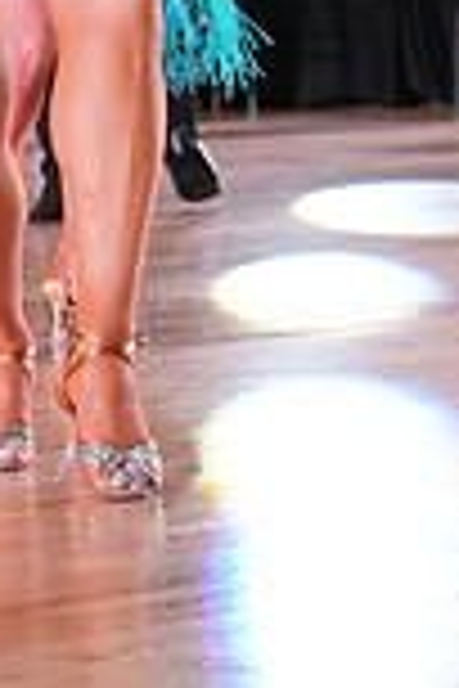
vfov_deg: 7.4
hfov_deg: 5.0
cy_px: -157
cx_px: 497
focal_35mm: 276
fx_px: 5278
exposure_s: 1/320
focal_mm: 73
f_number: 5.6
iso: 5000
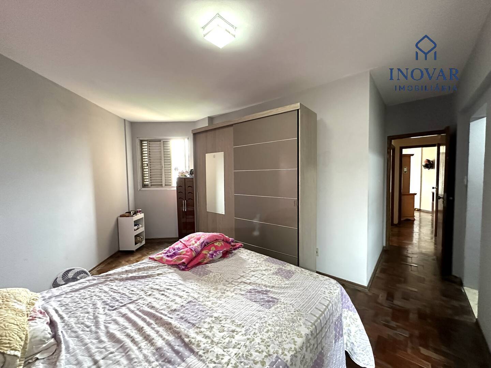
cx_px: 246
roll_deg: +0.7
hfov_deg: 102.1
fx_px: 199
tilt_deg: -2.8
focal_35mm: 14
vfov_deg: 85.7
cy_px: 184
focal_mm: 2.22
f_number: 2.2
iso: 640
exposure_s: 1/60
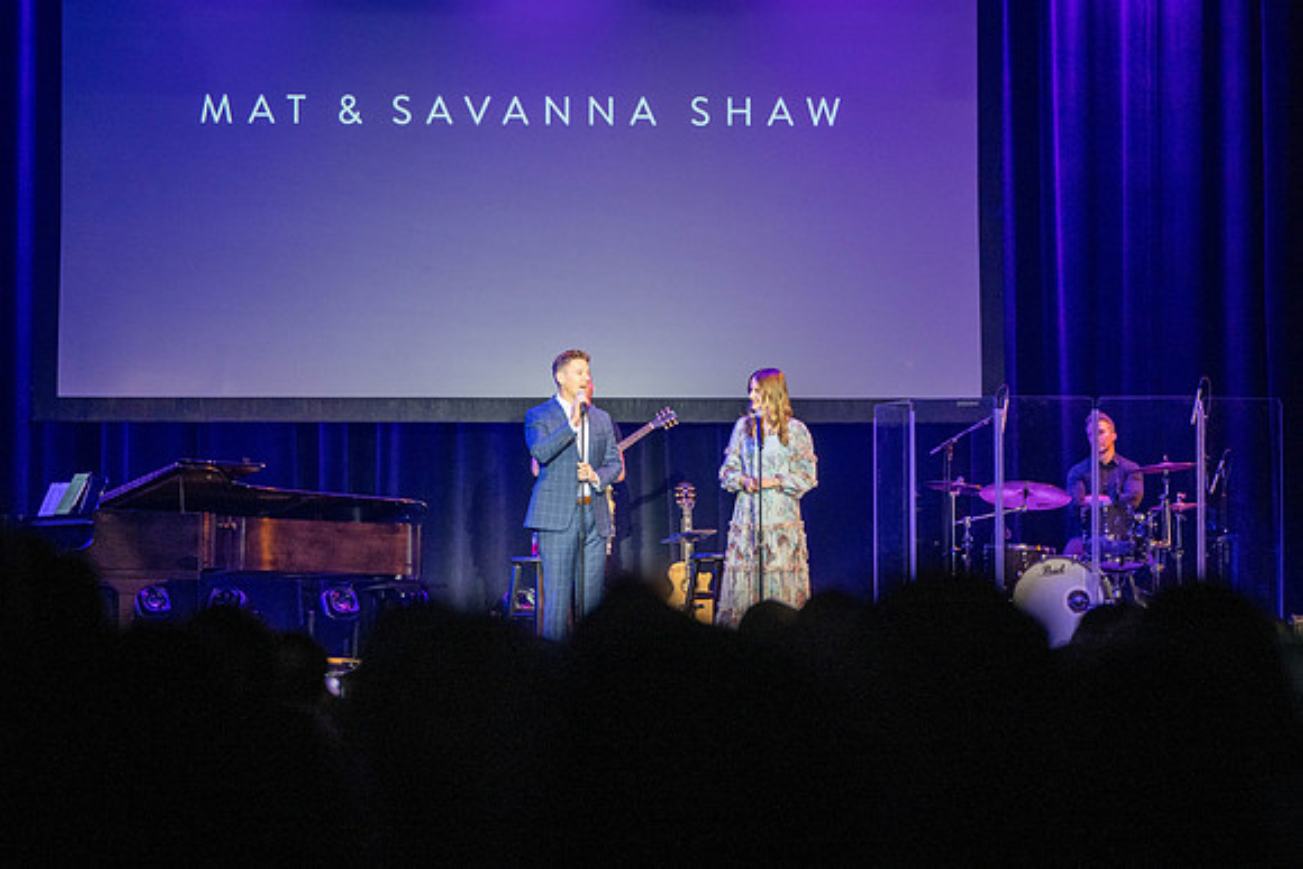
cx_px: 649
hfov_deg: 15.1
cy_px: 435
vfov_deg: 10.1
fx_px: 4924
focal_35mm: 136
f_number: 2.8
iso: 1250
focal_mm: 135
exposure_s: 1/400
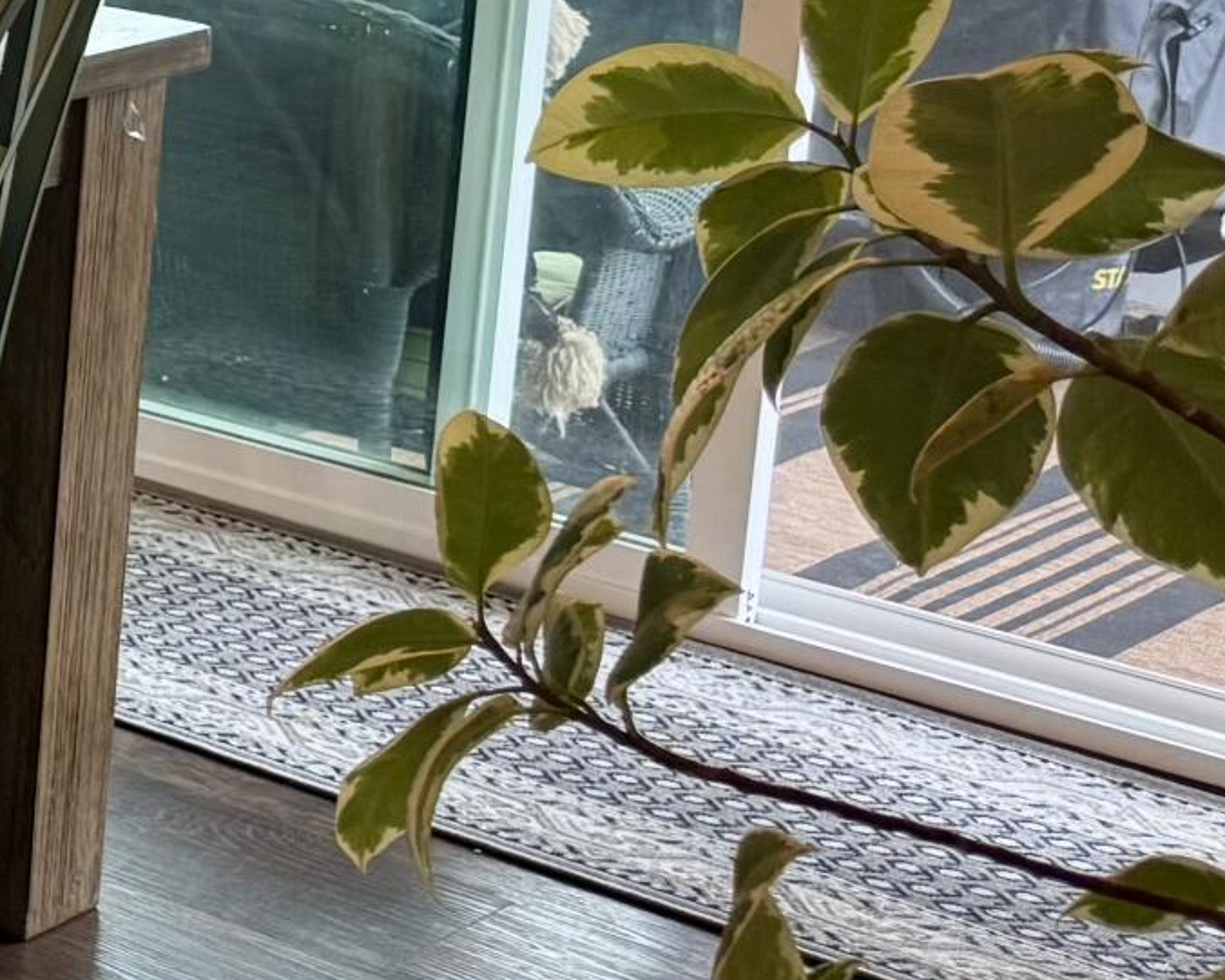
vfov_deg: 14.5
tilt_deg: -10.7
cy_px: -87
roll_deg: -1.0
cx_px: -1384
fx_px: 3771
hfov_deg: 14.5
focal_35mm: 104
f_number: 1.78
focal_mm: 6.76
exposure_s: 1/60
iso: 125
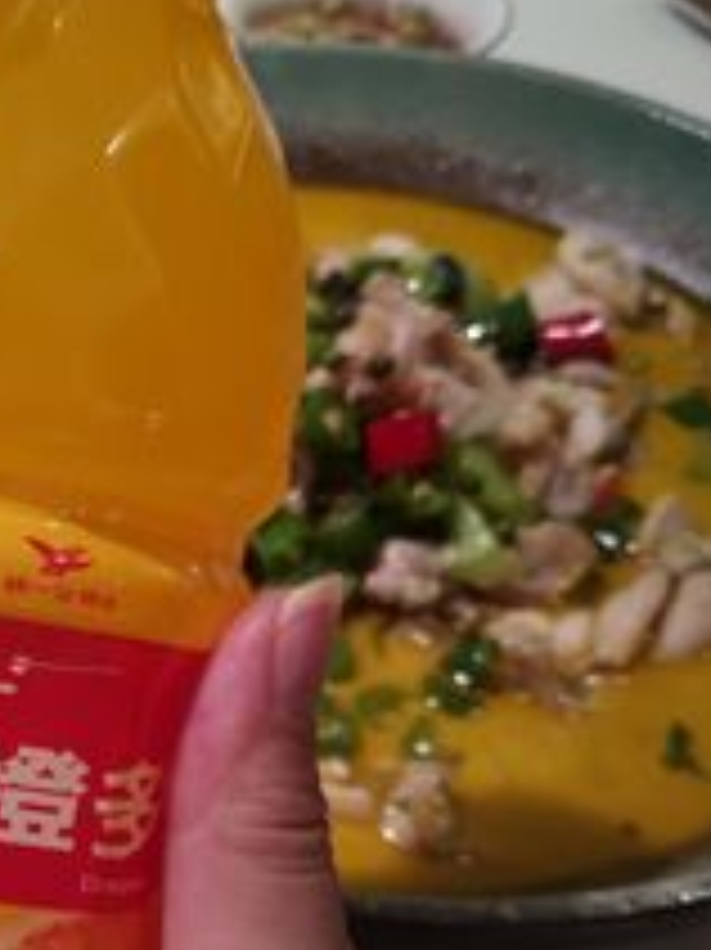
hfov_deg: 26.2
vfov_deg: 35.6
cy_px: 680
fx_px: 1453
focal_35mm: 53
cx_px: 14
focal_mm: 3.94
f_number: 1.9
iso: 125
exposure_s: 1/25
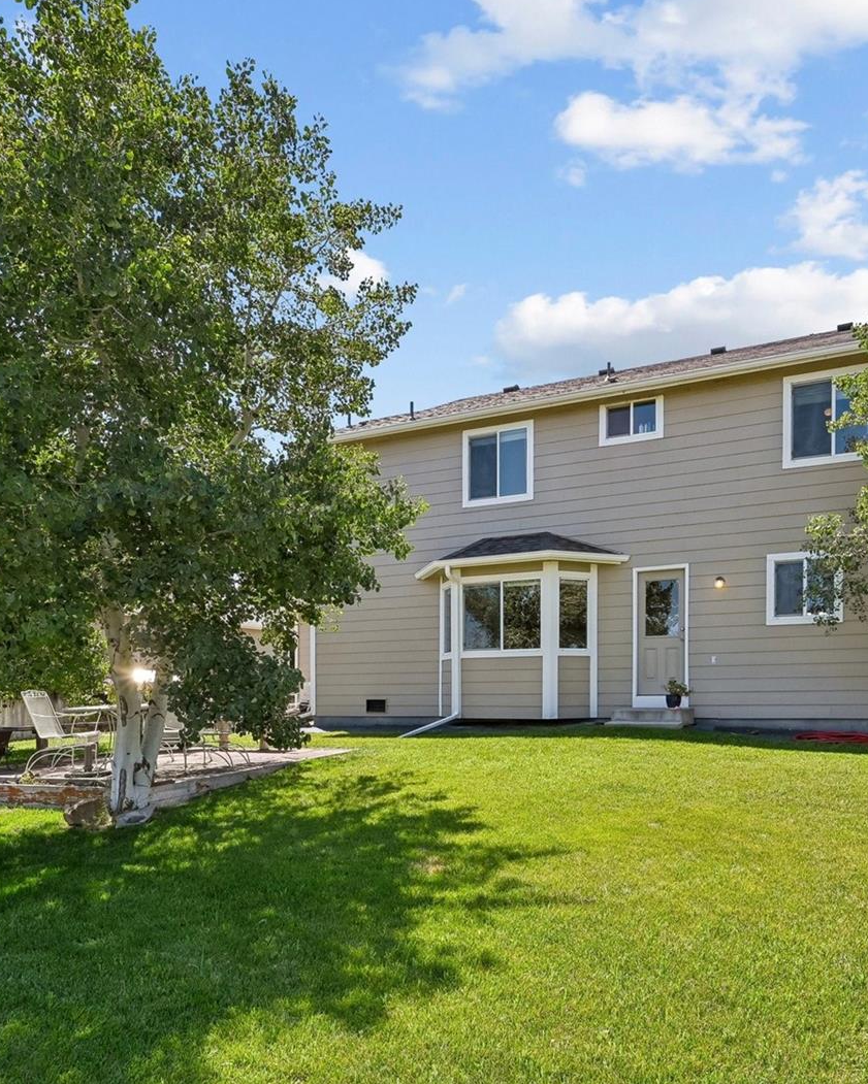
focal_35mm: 20
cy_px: 537
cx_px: 515
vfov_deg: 80.4
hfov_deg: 67.5
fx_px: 642
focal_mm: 14
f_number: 10
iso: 400
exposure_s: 1/640
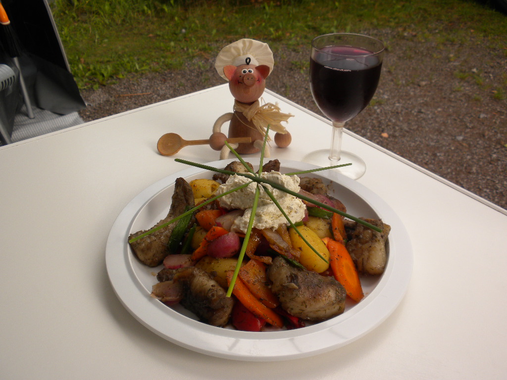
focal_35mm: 37
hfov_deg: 50.1
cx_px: 254
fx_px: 542
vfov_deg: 38.7
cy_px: 190
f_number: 3.5
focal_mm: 6.6
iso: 64
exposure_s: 1/182
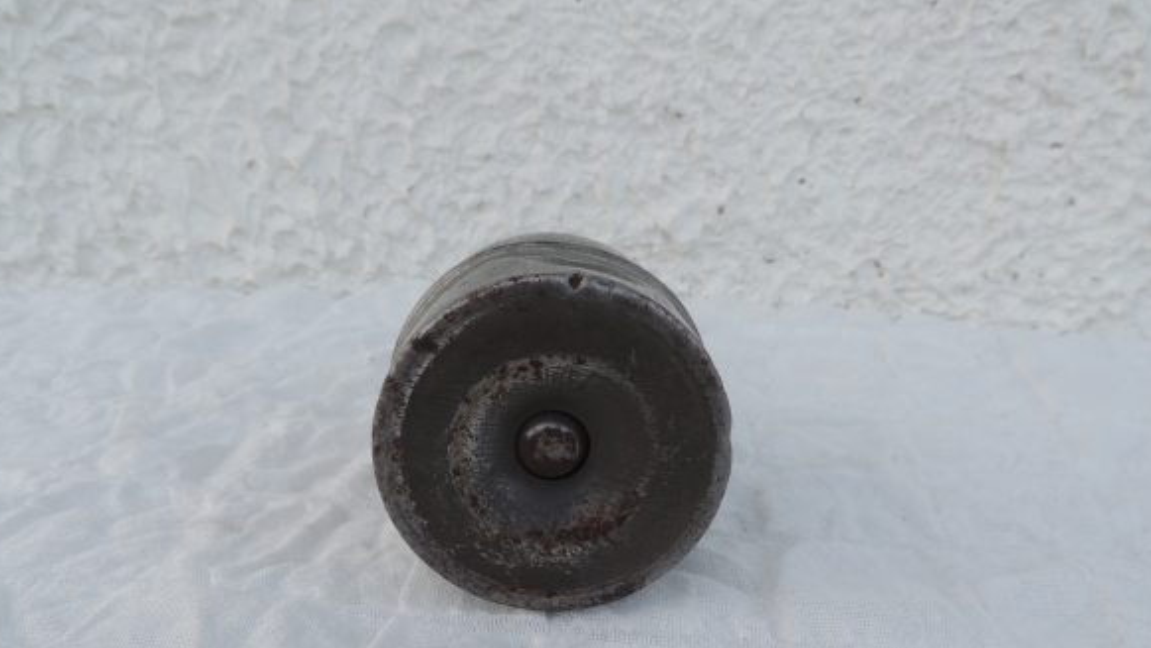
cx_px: 565
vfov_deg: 42.7
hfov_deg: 69.8
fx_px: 824
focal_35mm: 27
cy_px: 396
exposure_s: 1/320
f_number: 3
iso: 80
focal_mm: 4.3
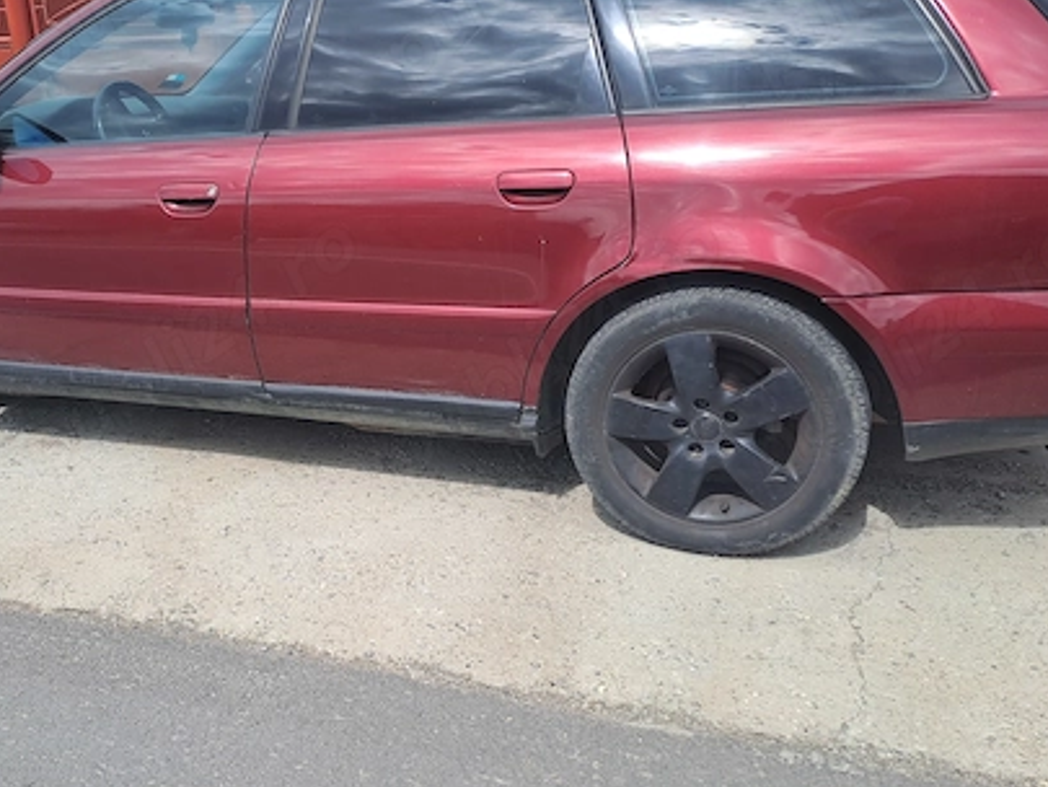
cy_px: 378
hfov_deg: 49.5
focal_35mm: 37
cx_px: 370
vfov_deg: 38.7
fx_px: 1121
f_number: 1.8
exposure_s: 1/978
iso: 32
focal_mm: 4.65
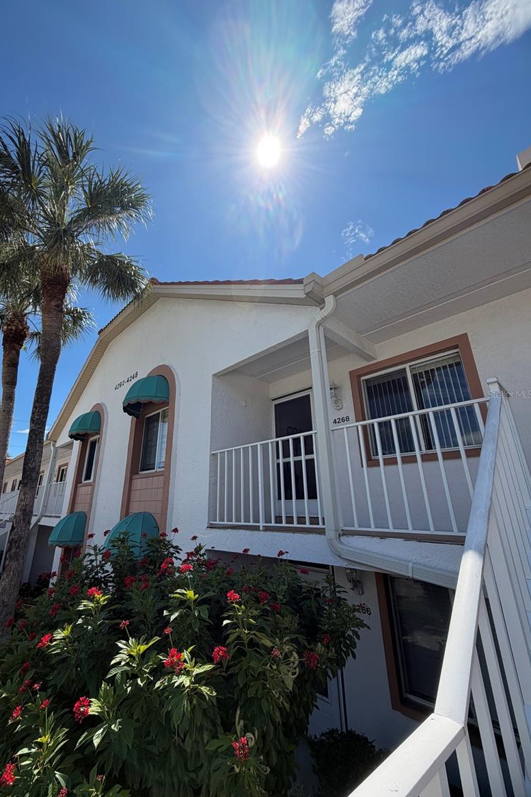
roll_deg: -1.3
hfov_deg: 76.9
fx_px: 332
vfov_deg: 100.4
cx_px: 228
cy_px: 394
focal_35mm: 15
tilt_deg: +19.8
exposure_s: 1/789
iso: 25
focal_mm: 2.22
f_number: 2.2
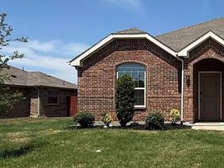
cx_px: 215
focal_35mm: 50
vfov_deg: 29.0
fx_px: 323
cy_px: 105
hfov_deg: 35.2
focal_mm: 2.22
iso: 50
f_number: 2.2
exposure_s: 1/3891
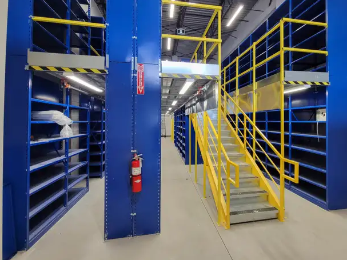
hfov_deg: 97.7
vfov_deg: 81.6
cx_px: 194
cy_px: 120
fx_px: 150
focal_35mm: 15
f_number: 2.2
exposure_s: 1/59
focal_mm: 2.2
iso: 160
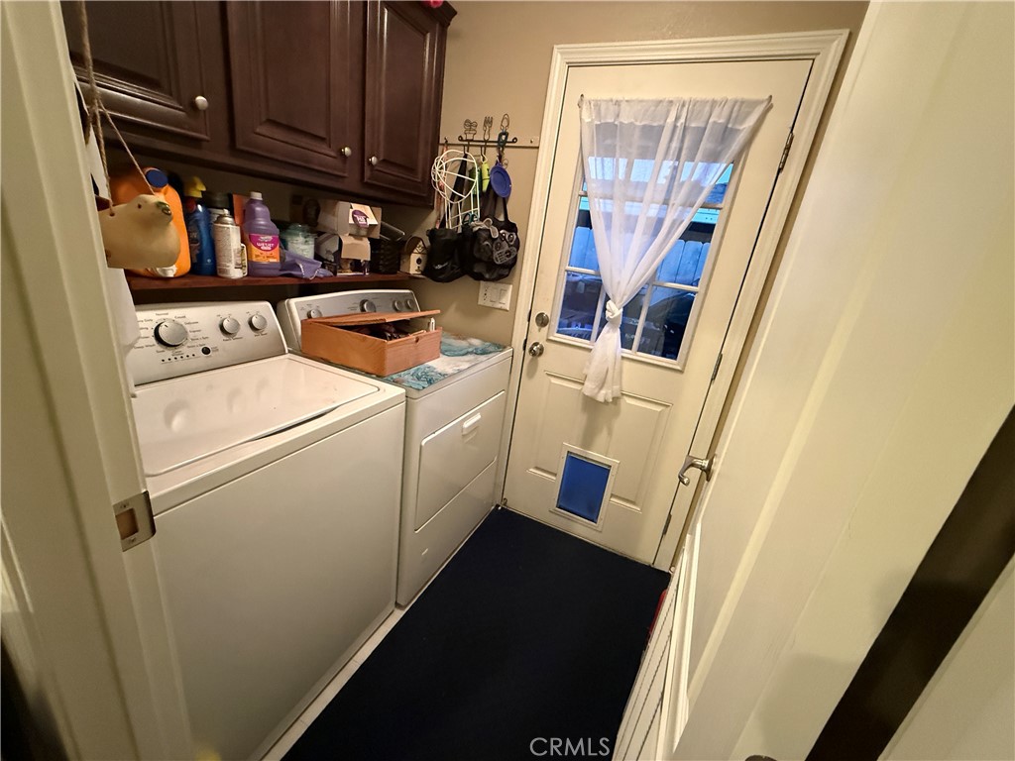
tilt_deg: -18.9
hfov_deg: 102.1
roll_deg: -7.8
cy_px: 380
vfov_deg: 85.7
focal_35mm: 14
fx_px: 411
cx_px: 508
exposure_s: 1/40
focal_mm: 2.22
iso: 1000
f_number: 2.2
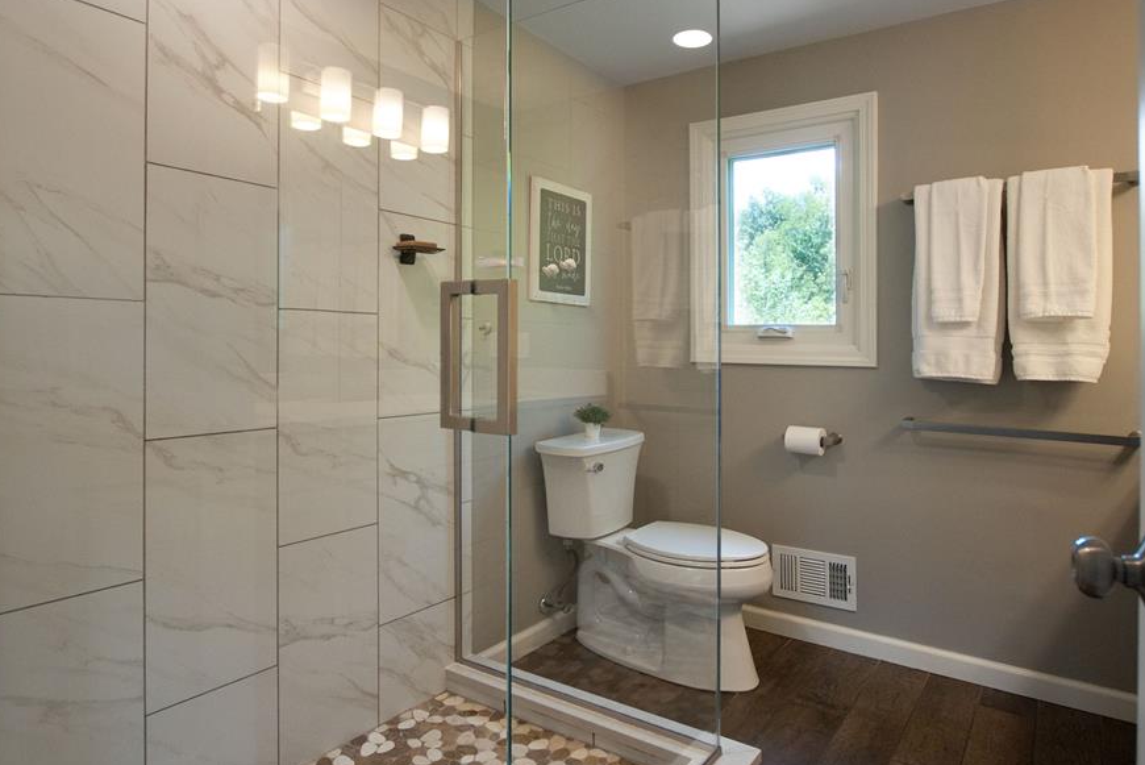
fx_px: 636
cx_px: 574
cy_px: 421
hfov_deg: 83.9
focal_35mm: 20
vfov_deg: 61.9
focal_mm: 11.5
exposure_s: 1/125
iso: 640
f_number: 3.5
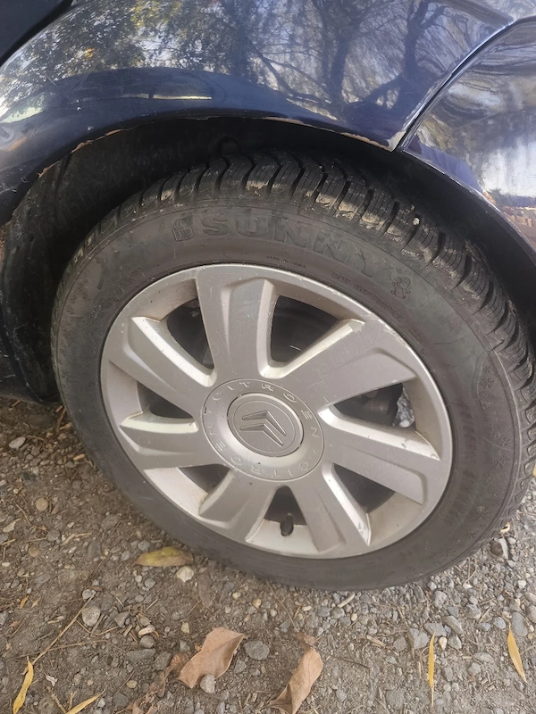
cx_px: 268
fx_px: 475
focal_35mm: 23
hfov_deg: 58.9
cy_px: 357
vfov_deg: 73.9
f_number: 1.7
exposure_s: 1/101
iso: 160
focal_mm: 6.3
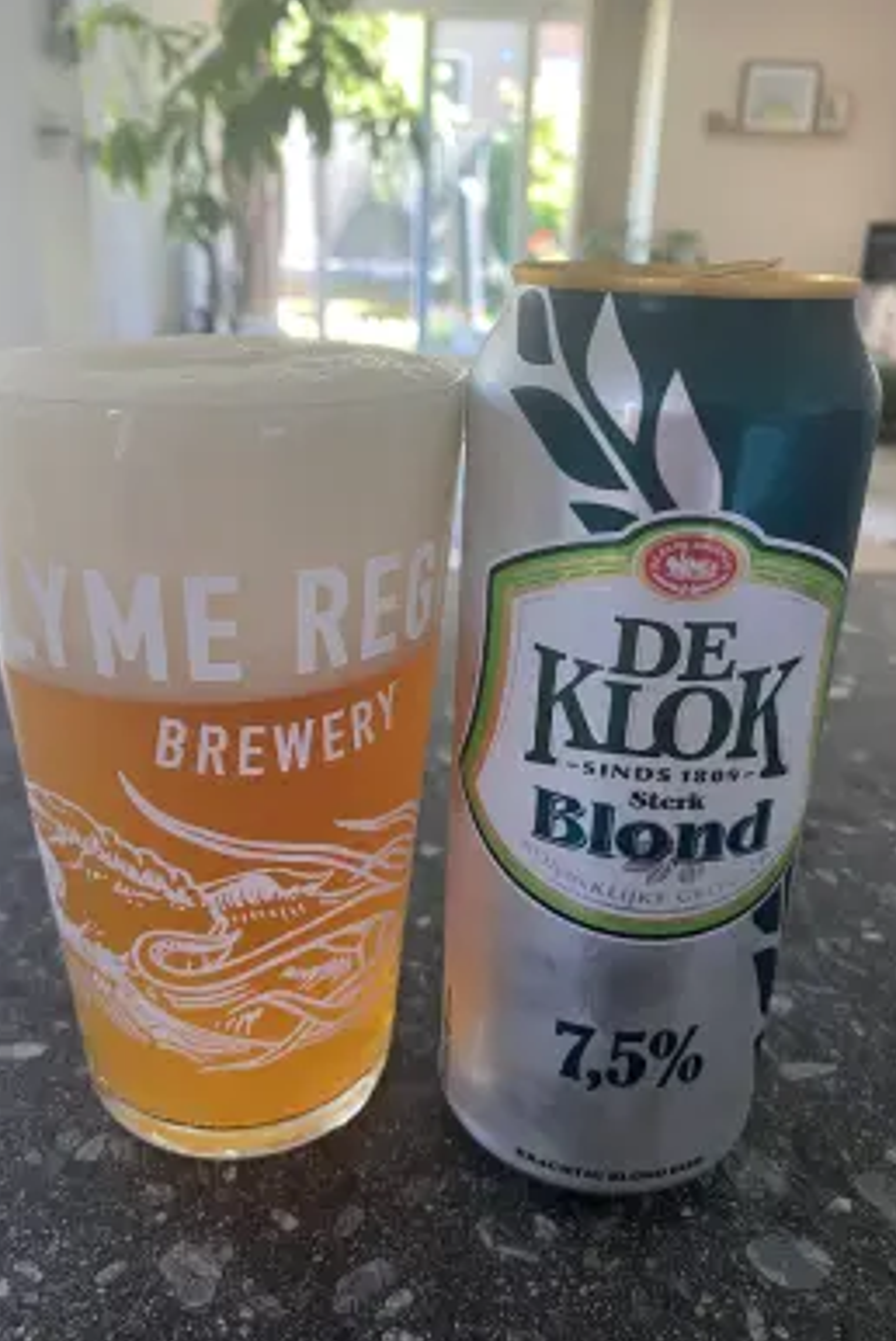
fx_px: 1043
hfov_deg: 46.4
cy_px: 688
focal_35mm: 28
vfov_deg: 65.4
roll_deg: +0.2
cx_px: 410
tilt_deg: -23.1
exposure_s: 1/60
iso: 250
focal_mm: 4.25
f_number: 1.8
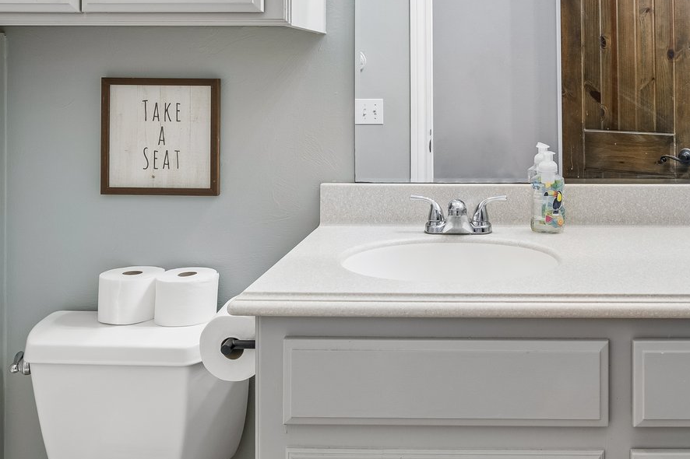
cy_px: 74
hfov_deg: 50.5
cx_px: 486
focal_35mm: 37
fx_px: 709
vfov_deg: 34.5
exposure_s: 1/5
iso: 200
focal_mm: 16
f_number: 8
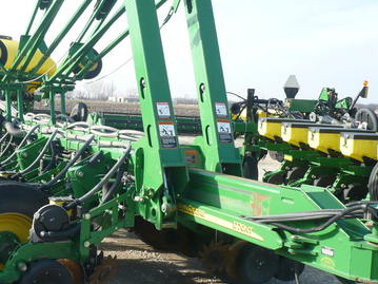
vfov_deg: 27.5
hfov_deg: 35.4
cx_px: 93
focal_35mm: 53
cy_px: 128
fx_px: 579
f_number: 2.8
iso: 100
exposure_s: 1/400
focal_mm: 5.8
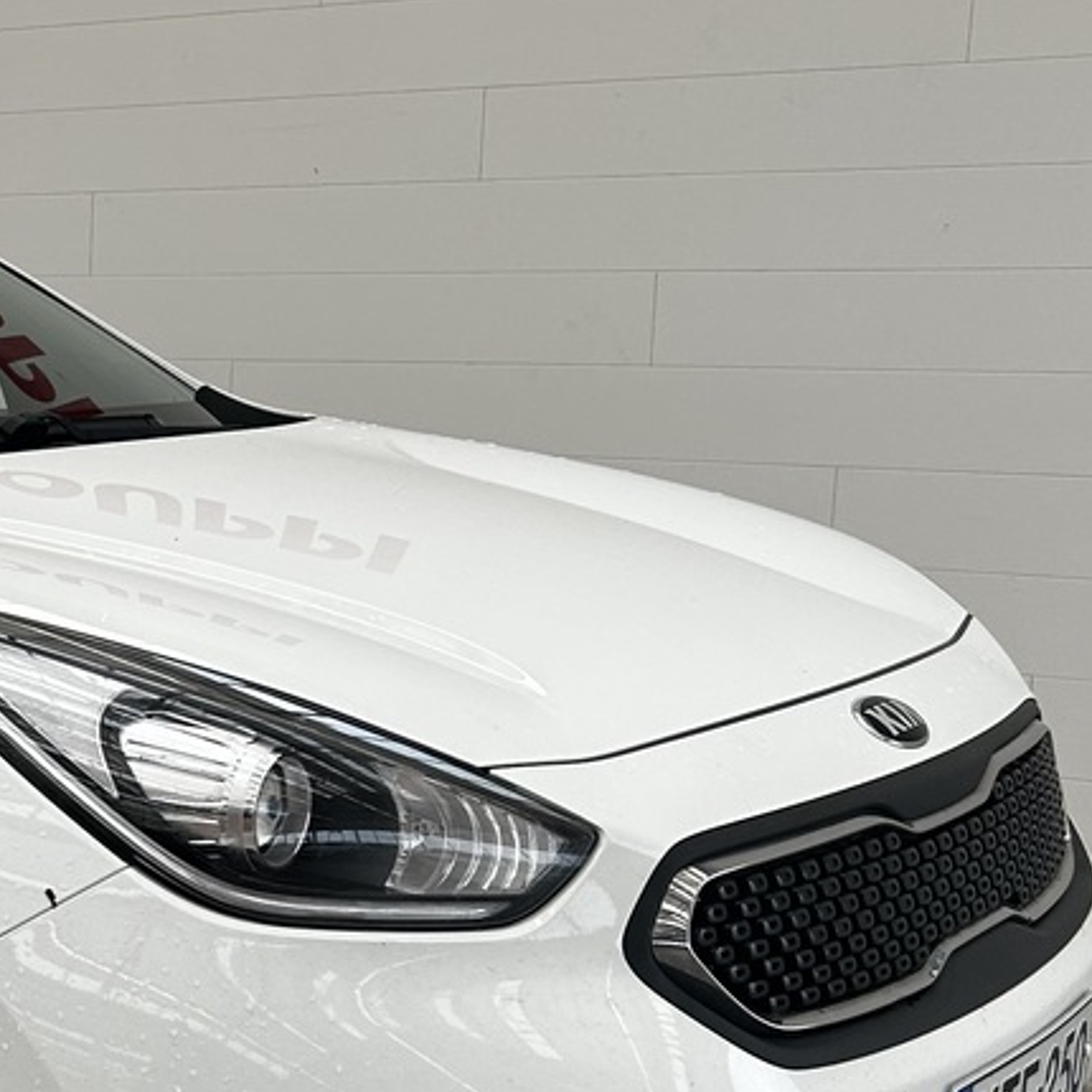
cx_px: -343
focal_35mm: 77
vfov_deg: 22.3
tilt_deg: -9.9
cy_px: 828
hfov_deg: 20.5
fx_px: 2748
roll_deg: +1.0
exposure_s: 1/949
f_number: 1.5
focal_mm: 5.7
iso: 50
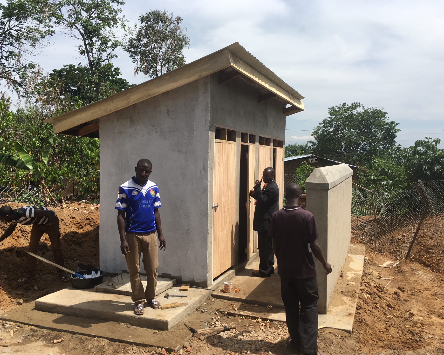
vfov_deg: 47.1
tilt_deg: +0.3
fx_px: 407
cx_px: 225
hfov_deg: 57.2
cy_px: 178
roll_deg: -1.0
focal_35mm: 31
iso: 25
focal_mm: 4.15
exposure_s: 1/2024
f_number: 2.2
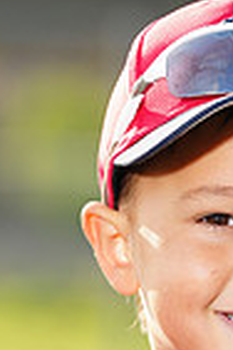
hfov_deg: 2.0
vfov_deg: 3.0
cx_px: 232
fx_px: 6572
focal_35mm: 677
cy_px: 491
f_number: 4.5
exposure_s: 1/250
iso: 100
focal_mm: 165
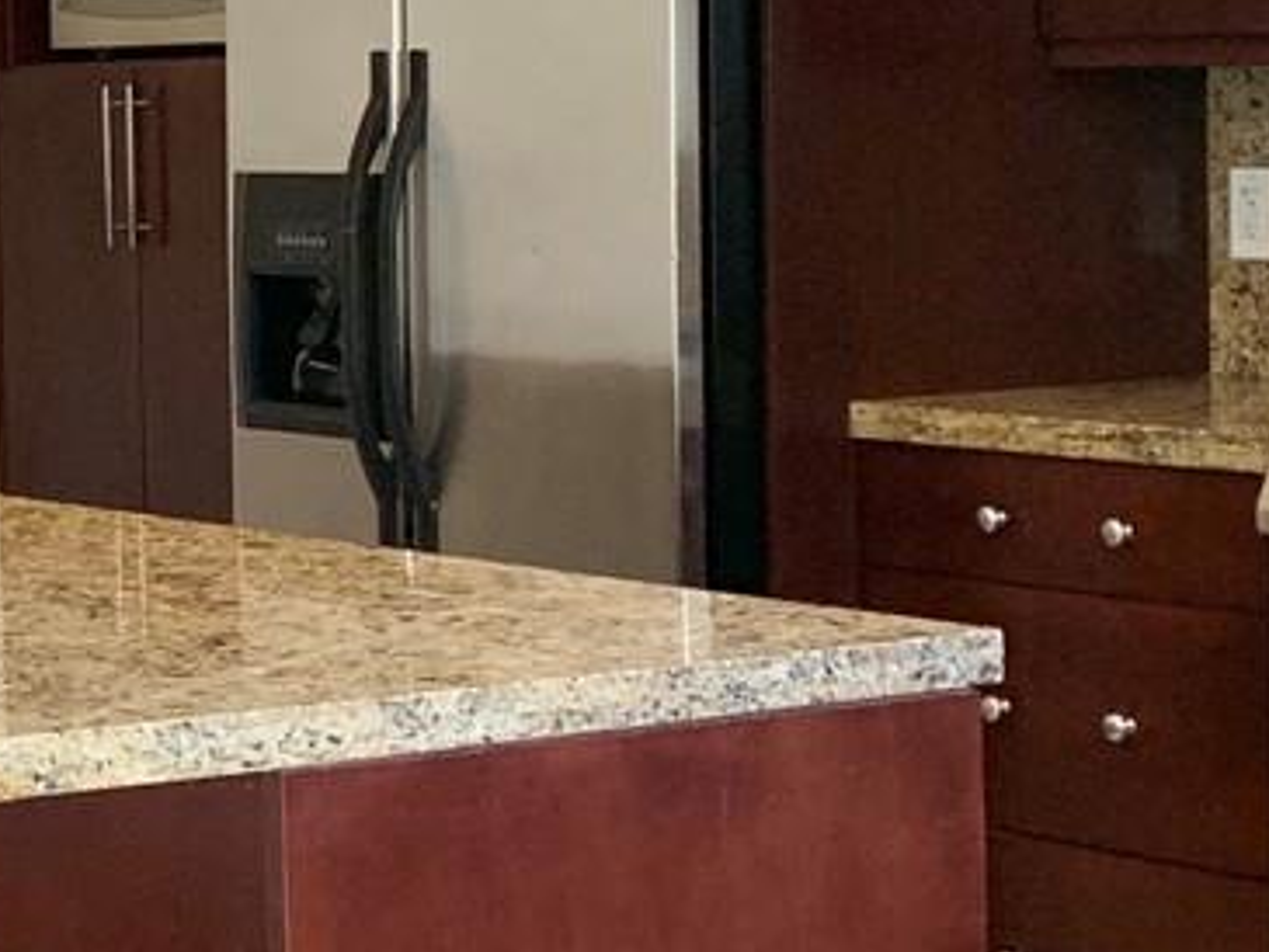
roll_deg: +1.2
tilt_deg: -2.6
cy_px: 288
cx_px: -608
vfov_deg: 13.0
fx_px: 4181
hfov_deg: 15.9
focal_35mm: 114
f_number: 1.8
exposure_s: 1/121
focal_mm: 4.25
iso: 80
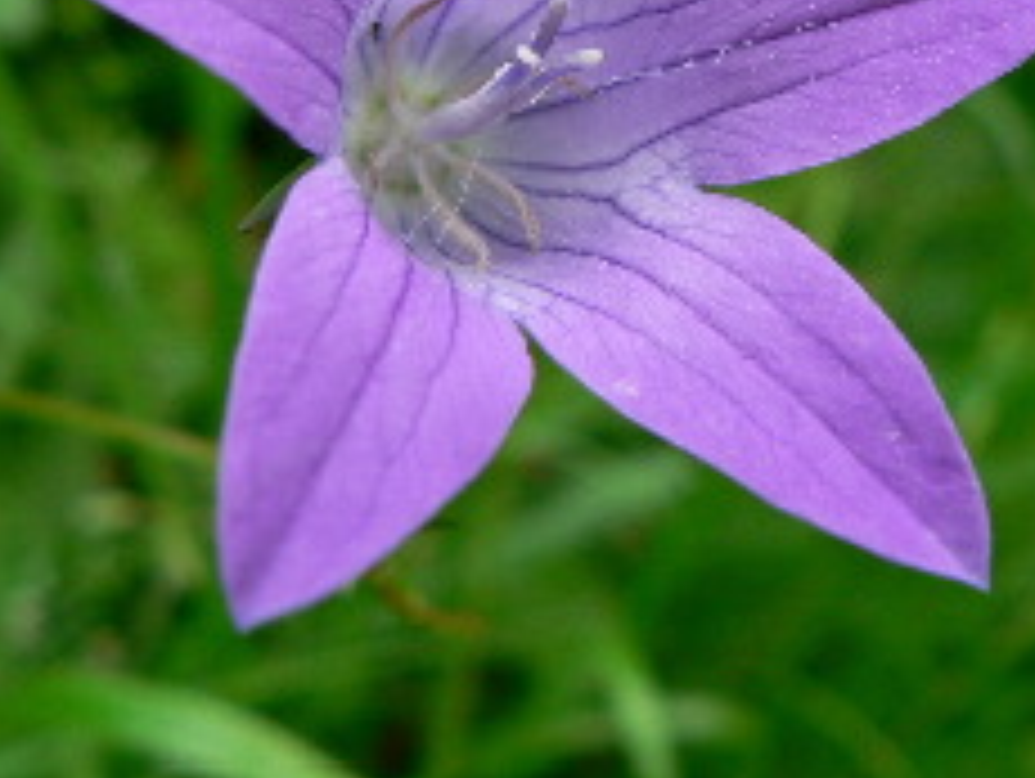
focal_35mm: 68
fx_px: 2035
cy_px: 54
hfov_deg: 28.5
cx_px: 536
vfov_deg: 21.1
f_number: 3.6
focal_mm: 6
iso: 80
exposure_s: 1/160
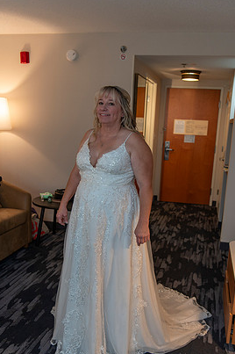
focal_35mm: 38
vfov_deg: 50.6
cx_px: 121
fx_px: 373
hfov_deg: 35.0
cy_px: 195
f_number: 2.8
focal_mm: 34
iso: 800
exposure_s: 1/125
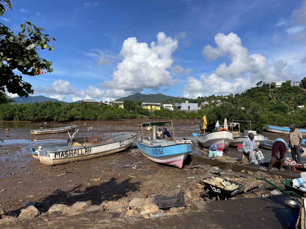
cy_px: 114
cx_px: 153
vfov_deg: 53.1
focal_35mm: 26
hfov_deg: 67.3
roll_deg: -0.8
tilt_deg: -0.8
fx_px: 230
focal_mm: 4.2
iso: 32
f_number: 1.6
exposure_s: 1/5291
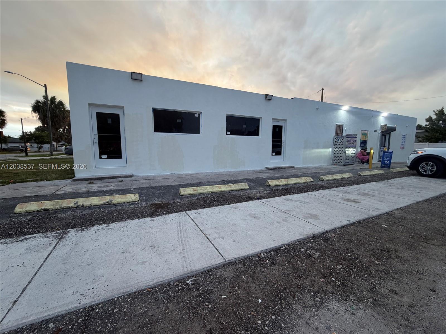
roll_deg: -0.3
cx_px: 223
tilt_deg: -6.6
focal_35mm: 14
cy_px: 167
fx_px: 180
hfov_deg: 102.1
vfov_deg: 85.7
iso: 80
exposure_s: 1/120
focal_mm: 2.22
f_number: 2.2
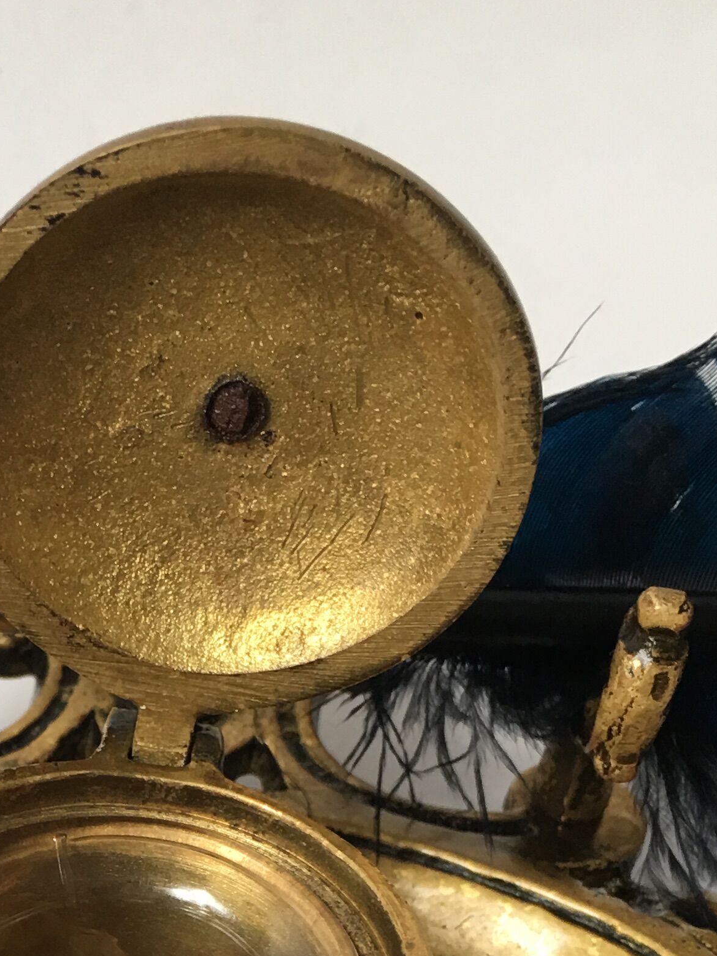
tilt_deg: -47.5
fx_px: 2072
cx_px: -1
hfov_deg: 19.1
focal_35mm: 75
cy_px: 1077
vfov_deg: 24.1
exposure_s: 1/33
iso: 32
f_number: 2.2
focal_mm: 4.15
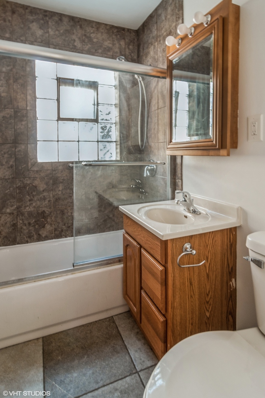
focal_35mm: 18
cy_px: 199
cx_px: 132
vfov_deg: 90.0
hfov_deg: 67.4
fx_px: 199
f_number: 8
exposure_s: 1/3
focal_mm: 12
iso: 200
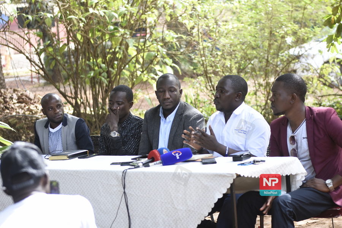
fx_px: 997
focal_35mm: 105
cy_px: 114
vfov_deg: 13.0
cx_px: 171
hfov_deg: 19.5
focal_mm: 70
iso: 400
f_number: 2.8
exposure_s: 1/320
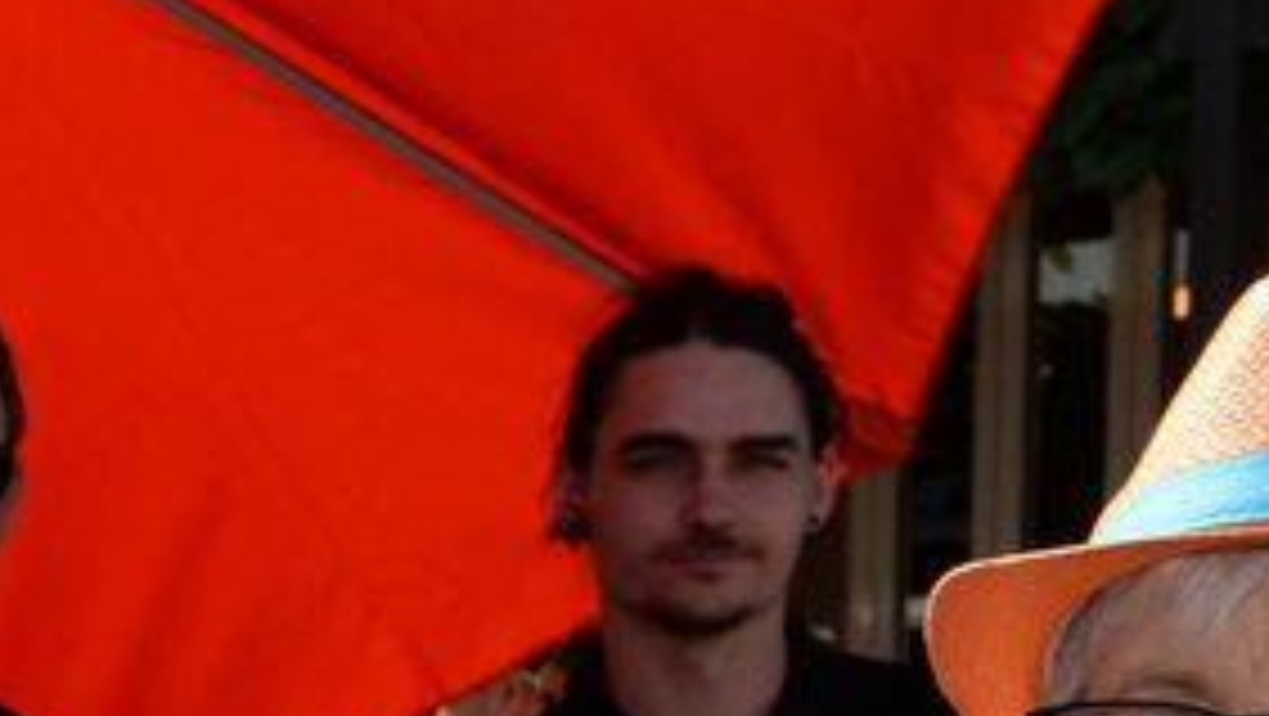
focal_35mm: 187
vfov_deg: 6.3
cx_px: -1125
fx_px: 6296
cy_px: 1418
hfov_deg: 10.7
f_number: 10
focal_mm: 42
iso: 200
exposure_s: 1/250
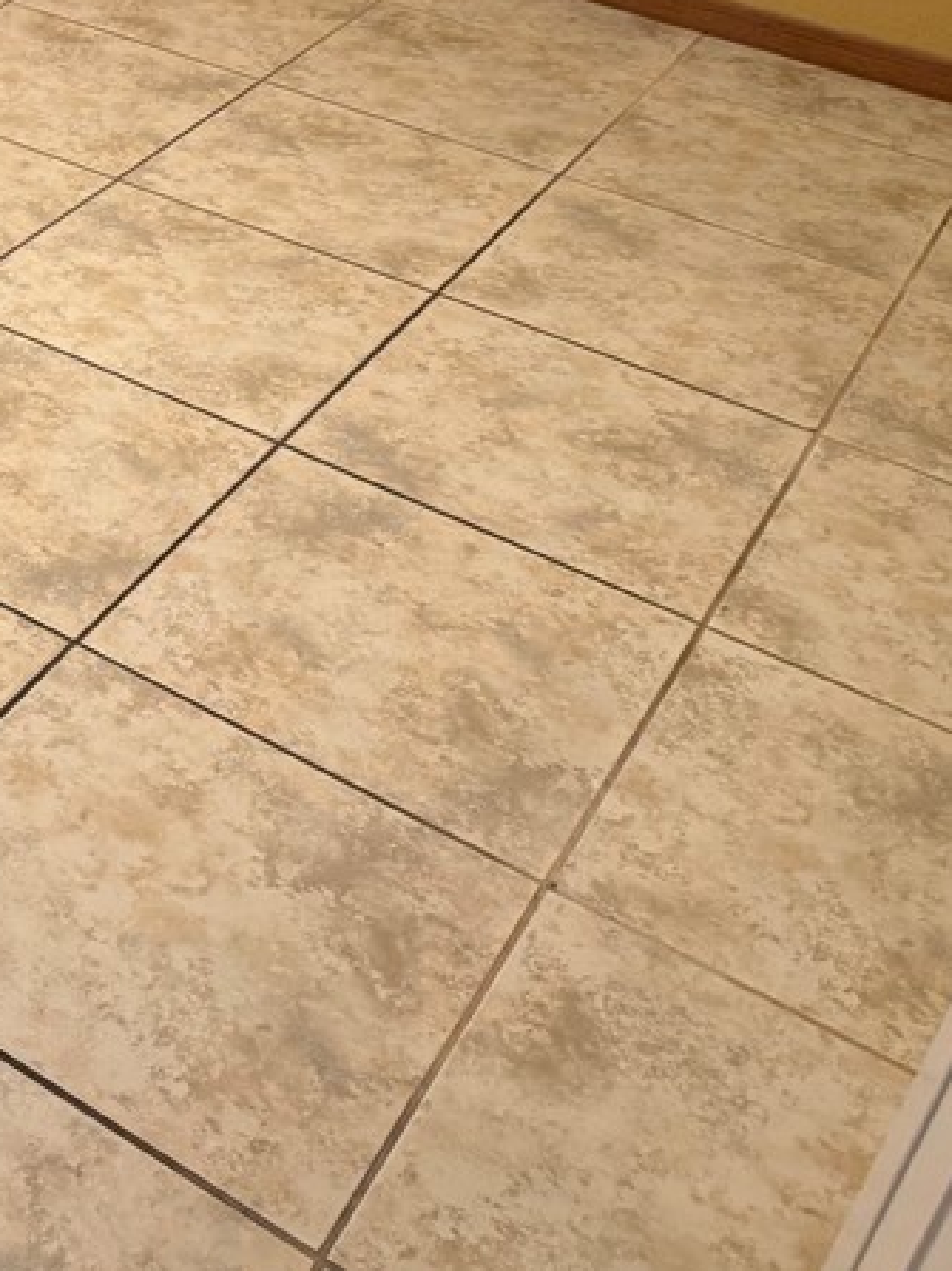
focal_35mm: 55
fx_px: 2018
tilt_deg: -28.5
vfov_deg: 33.7
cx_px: -247
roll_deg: -3.7
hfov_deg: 23.7
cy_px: 219
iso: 320
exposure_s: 1/60
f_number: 1.78
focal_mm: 6.76
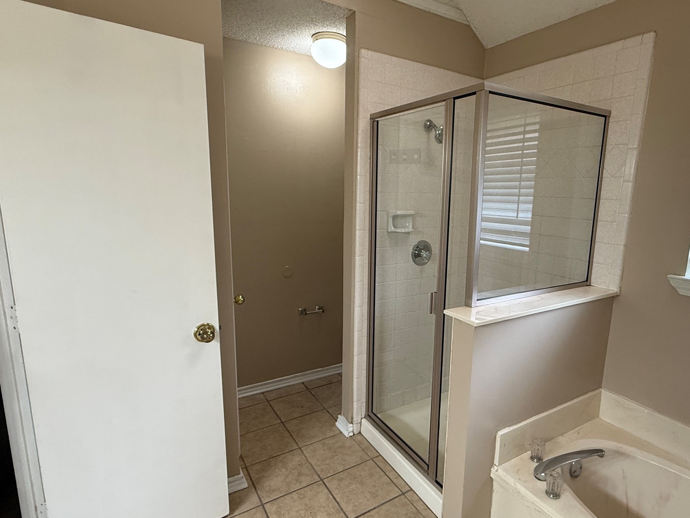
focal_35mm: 20
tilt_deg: -10.4
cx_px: 394
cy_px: 264
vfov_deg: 66.0
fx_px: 399
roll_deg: -1.9
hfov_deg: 81.3
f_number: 2.2
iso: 250
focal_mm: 2.22
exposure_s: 1/60
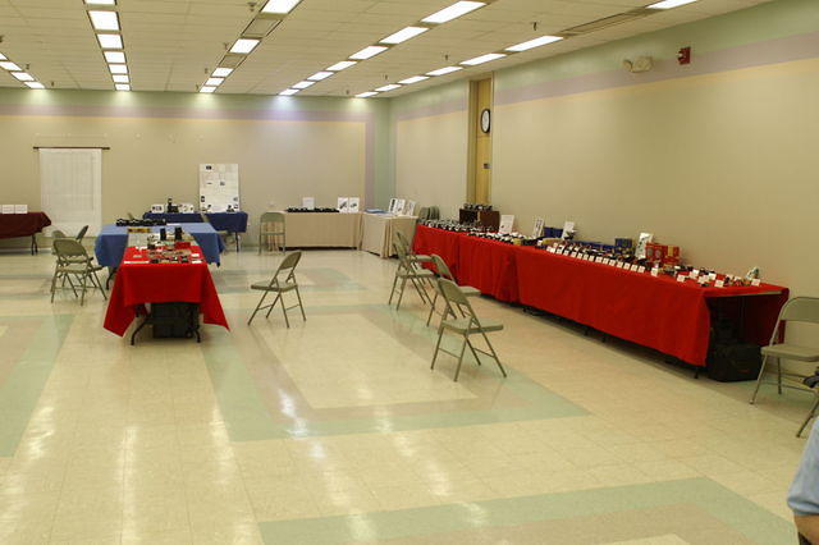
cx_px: 410
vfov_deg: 36.8
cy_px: 272
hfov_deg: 53.2
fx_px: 819
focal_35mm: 36
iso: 400
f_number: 4.5
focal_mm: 24
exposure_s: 1/60
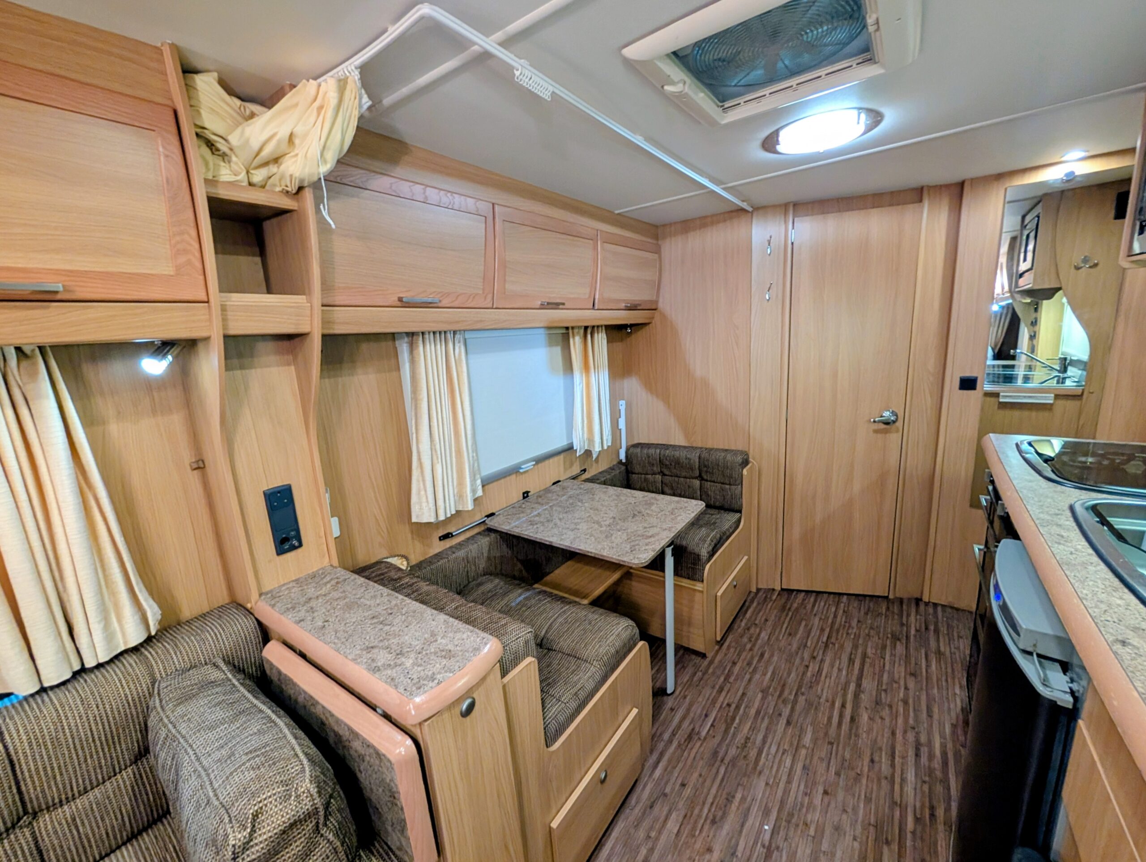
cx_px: 573
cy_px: 431
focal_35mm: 12
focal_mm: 2.02
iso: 359
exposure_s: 1/24.9
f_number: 1.7
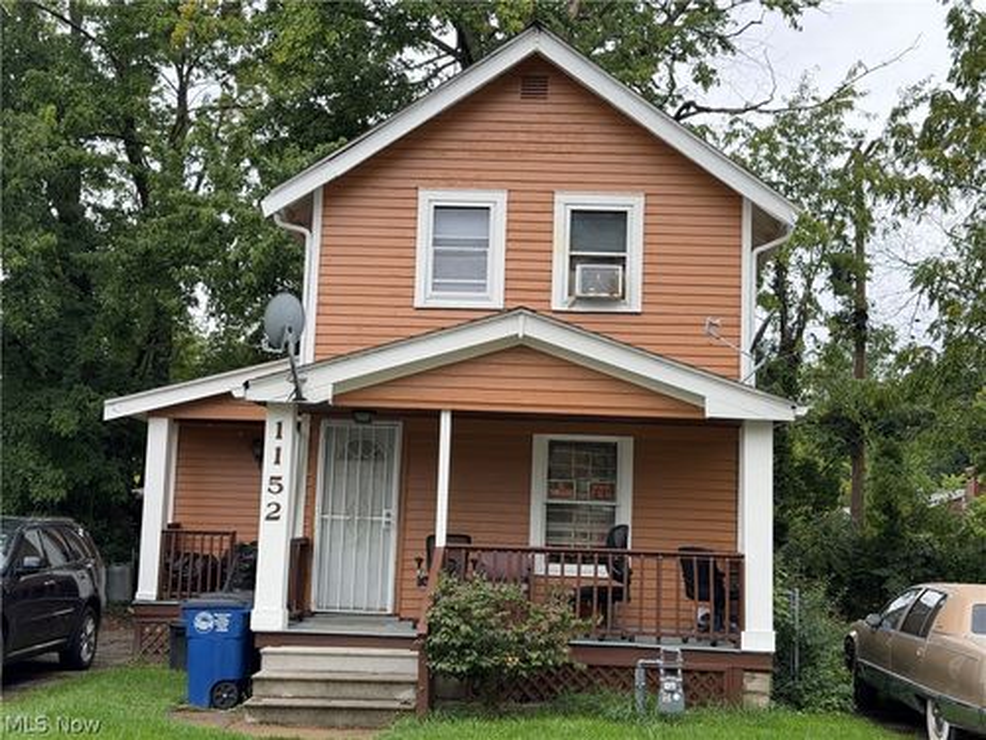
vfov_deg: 30.3
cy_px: 370
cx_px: 493
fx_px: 1367
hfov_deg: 39.7
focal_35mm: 48
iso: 80
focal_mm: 6.76
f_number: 1.78
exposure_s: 1/1041
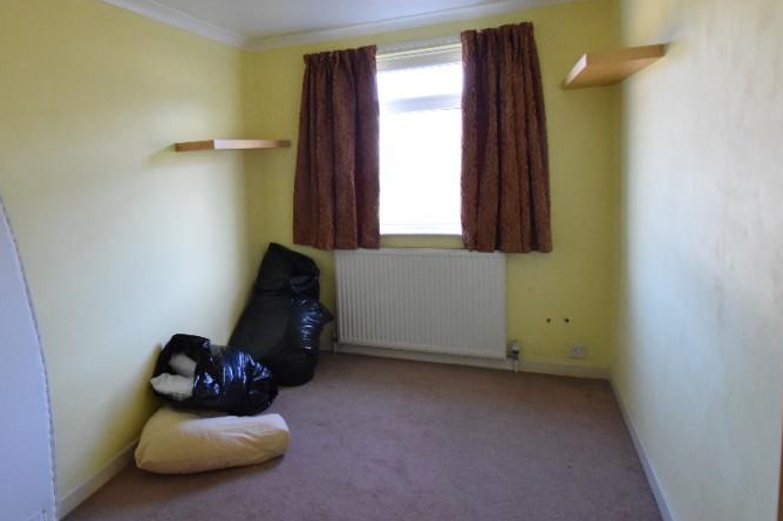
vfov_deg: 54.7
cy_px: 211
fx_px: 500
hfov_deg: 73.2
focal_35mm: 23
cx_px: 245
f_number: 5.6
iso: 3200
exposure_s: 1/125
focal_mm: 10
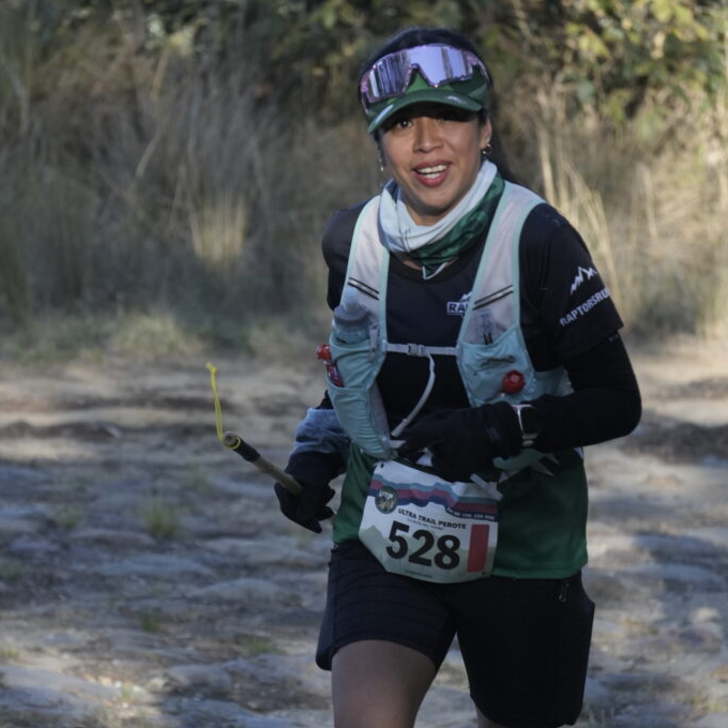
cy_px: 395
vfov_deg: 5.9
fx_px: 7082
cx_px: 363
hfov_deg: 5.9
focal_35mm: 298
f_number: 6.3
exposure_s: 1/400
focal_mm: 155
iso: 640
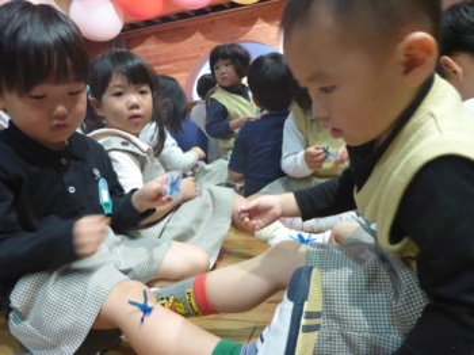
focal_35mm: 28
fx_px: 383
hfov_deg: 63.5
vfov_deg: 49.7
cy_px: 178
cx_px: 237
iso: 800
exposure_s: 1/25
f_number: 3.3
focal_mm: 4.9
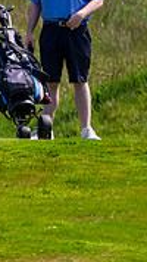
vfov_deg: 0.8
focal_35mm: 2584
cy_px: -46
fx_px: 17923
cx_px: -253
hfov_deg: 0.5
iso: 500
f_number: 4
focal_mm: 560
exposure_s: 1/2500
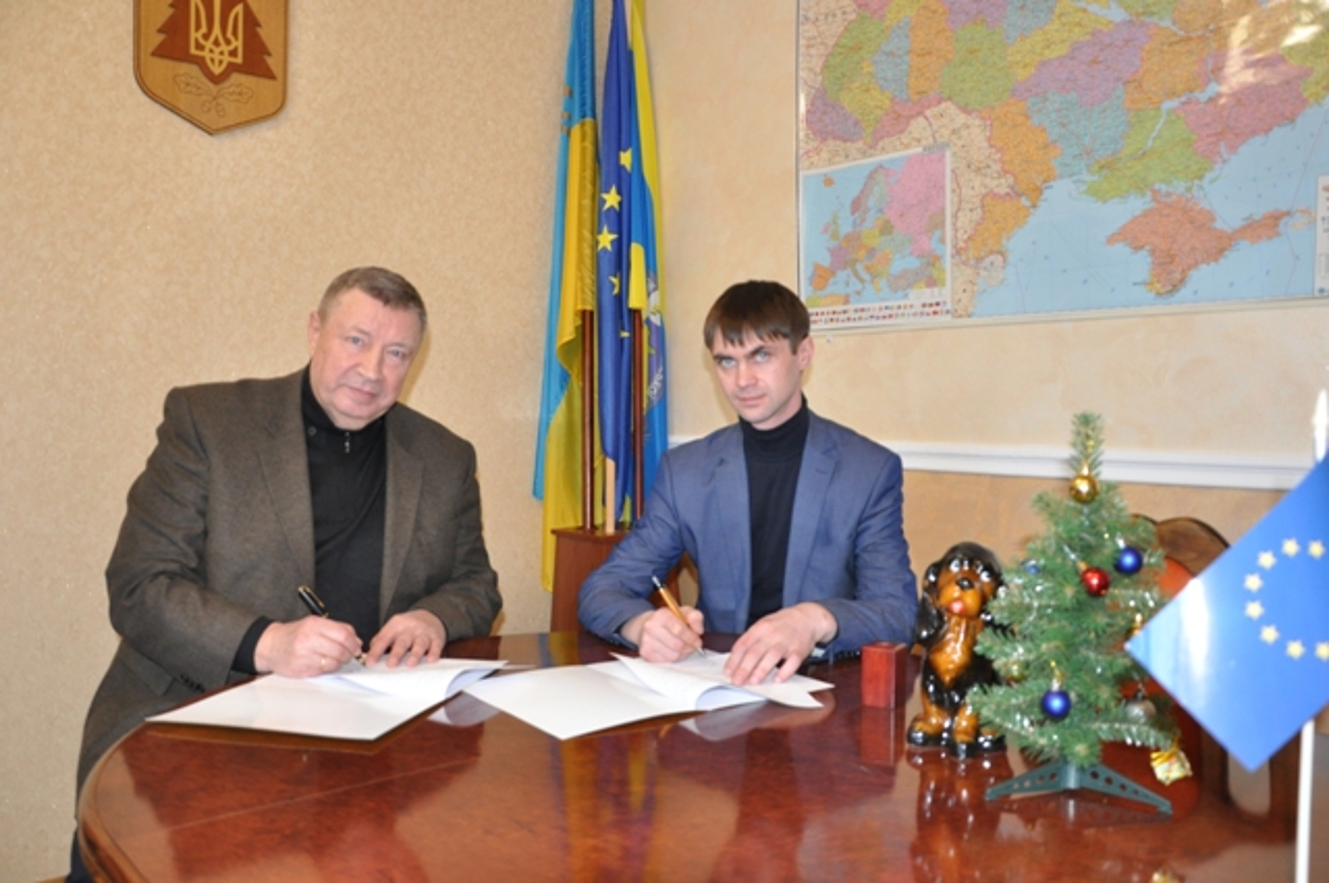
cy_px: 442
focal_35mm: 27
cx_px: 664
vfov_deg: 47.8
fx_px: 995
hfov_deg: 67.4
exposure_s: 1/60
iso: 1000
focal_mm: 18
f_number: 4.5
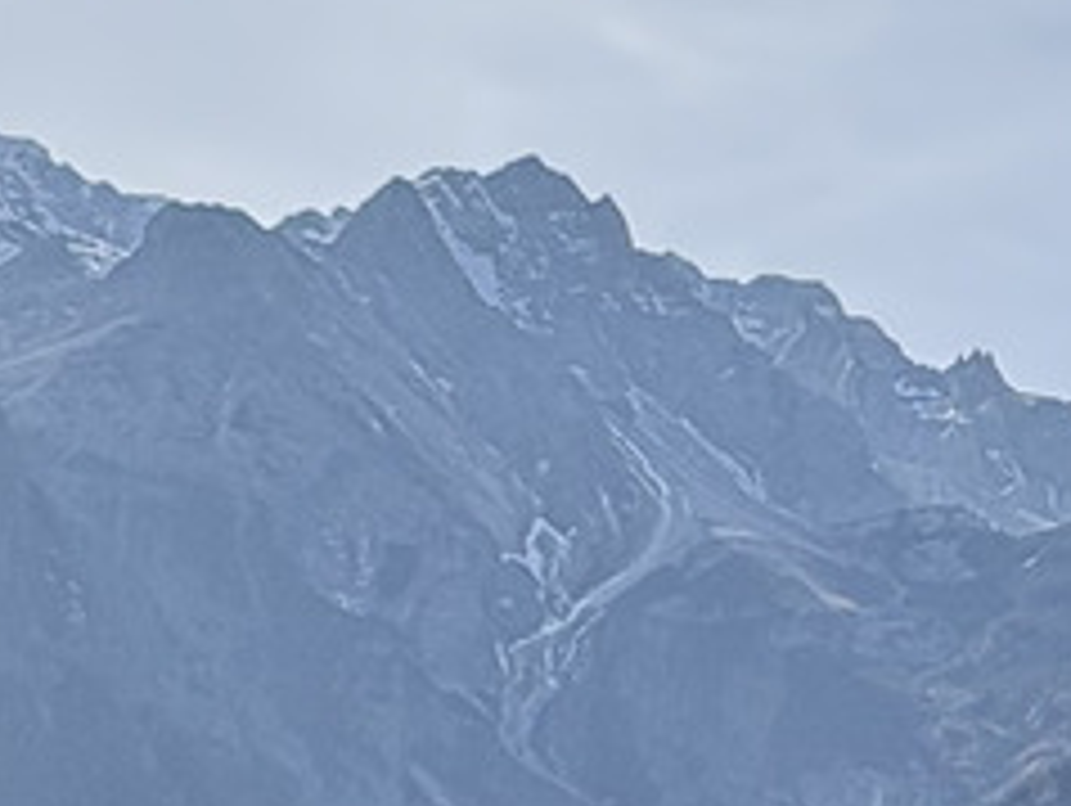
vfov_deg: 15.6
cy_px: 689
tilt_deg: +10.9
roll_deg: +0.0
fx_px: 2911
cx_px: 1778
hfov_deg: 17.8
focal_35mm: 94
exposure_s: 1/1709
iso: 50
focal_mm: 2.22
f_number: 2.2
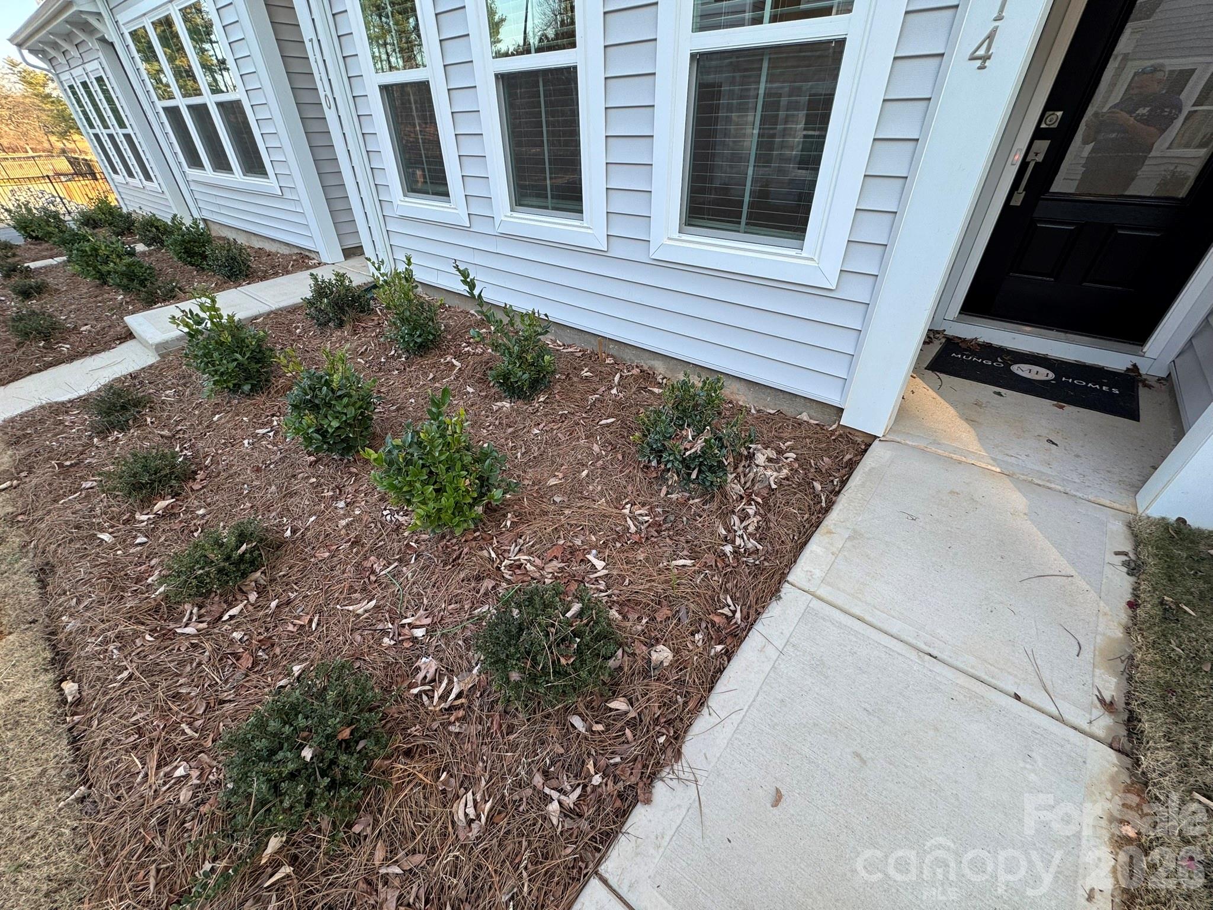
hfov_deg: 102.1
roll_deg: +1.2
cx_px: 606
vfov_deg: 85.7
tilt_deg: -35.0
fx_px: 491
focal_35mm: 14
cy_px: 455
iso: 40
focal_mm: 2.22
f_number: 2.2
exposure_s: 1/127
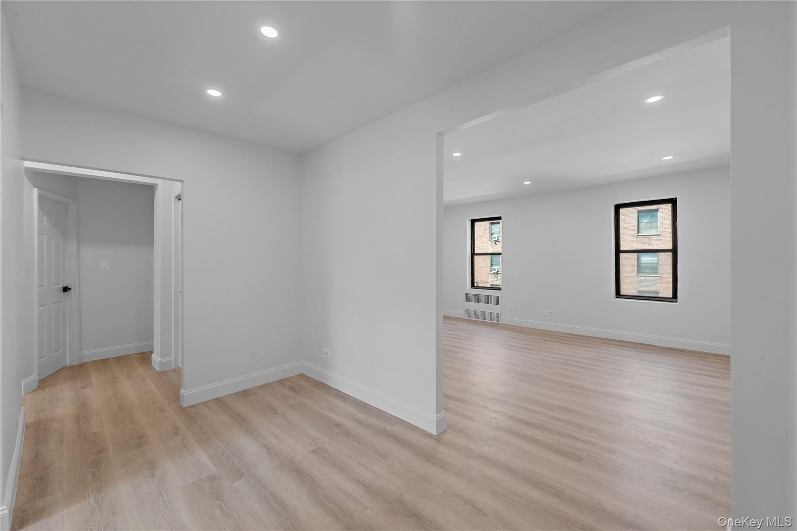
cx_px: 398
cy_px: 266
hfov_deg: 104.3
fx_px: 310
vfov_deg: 81.2
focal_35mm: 14
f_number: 10
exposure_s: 1/3
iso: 200
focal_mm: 14
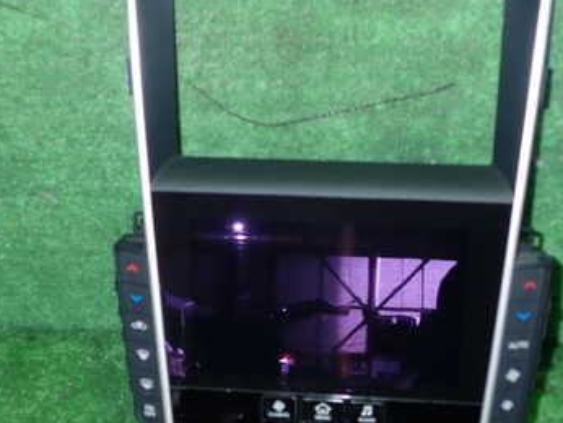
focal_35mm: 52
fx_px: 846
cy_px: 246
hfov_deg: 36.8
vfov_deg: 28.0
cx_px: 296
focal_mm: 5.4
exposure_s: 1/30
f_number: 2.3
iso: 200
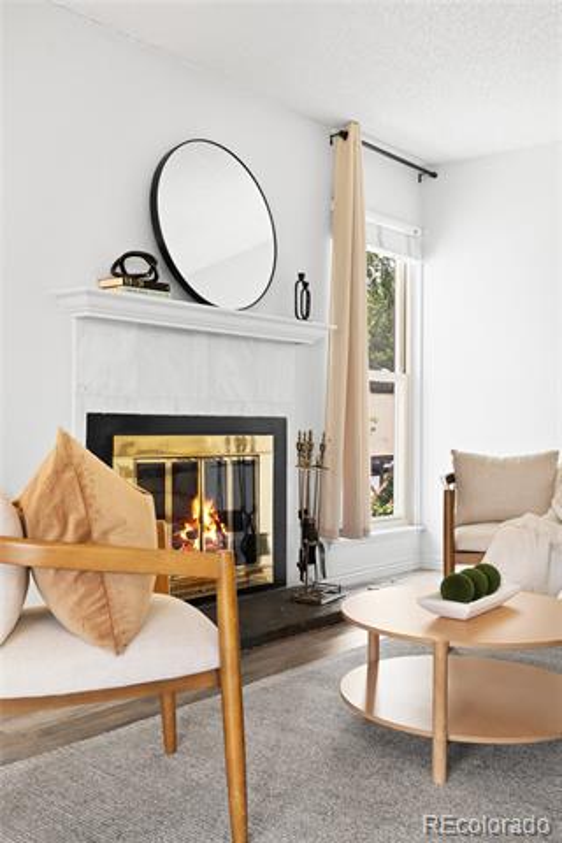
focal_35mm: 35
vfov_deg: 54.4
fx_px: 820
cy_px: 422
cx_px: 281
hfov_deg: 37.9
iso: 160
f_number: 8
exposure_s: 1/1.67
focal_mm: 35
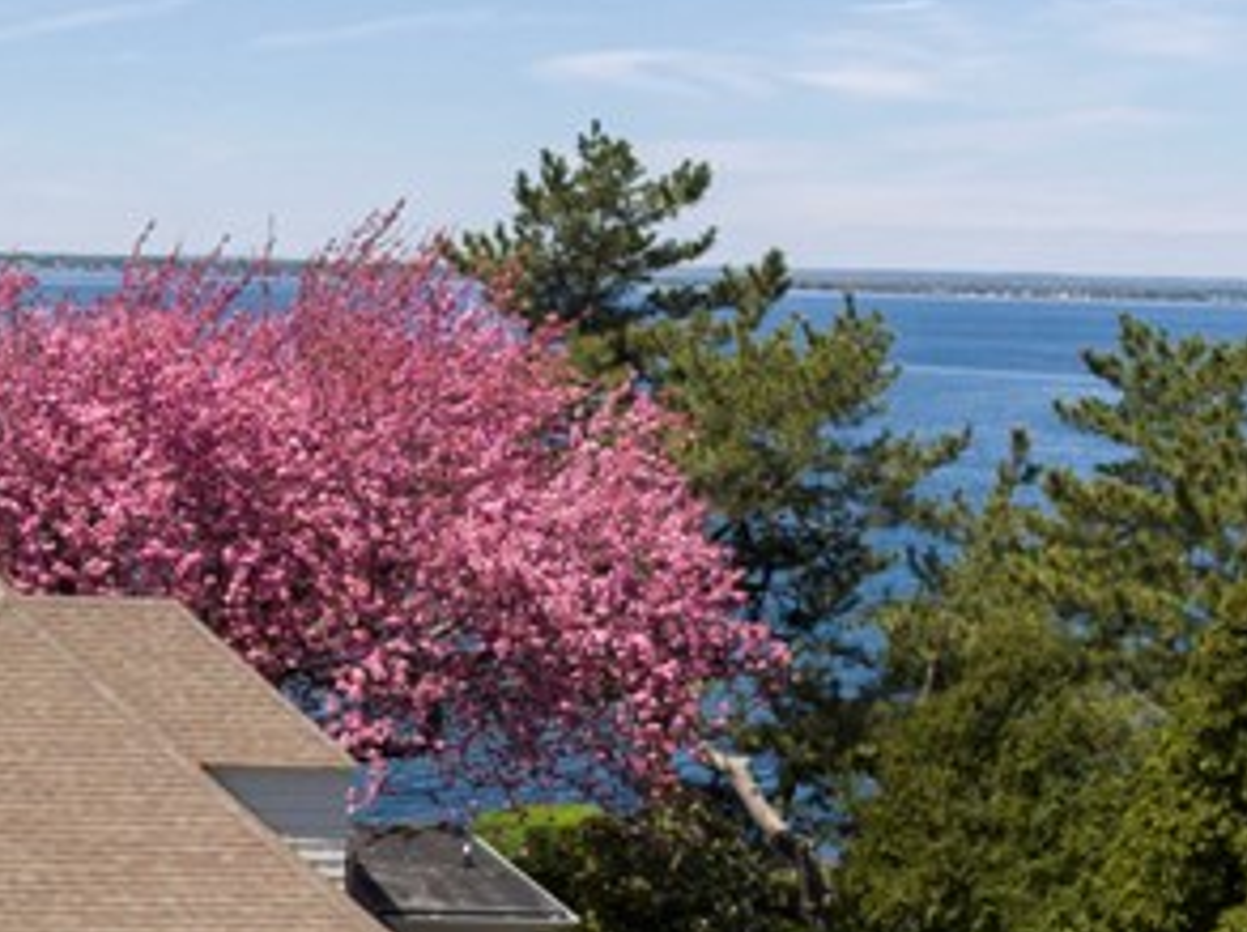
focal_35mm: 70
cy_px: 785
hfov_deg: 25.2
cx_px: -217
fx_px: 2519
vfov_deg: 20.7
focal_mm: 3.61
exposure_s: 1/800
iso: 100
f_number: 2.8
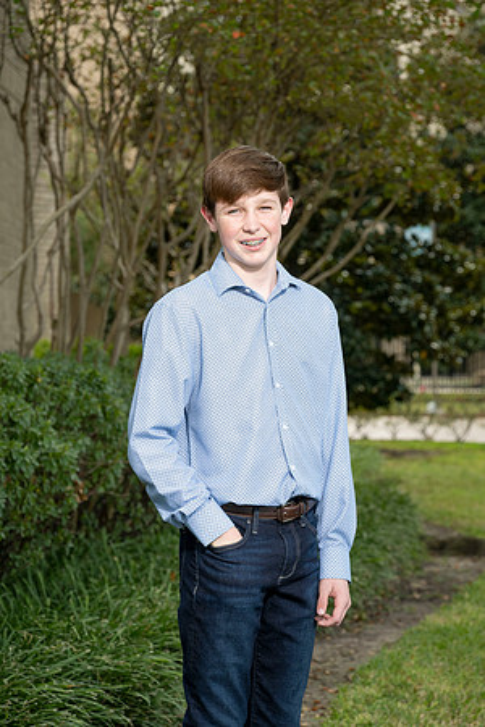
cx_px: 242
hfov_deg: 13.4
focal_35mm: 102
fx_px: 2061
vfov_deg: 20.0
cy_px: 364
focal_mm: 102
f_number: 6.3
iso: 400
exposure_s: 1/250
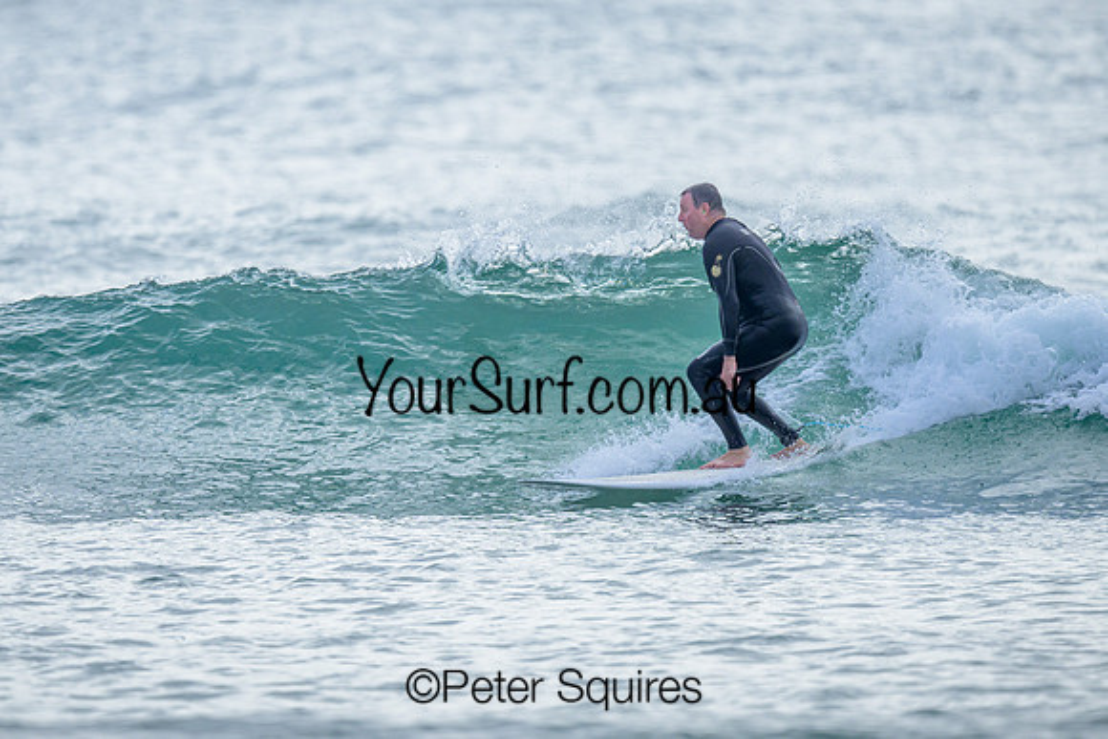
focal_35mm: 1100
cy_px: 277
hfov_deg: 1.9
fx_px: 33863
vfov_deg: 1.3
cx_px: 494
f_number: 6.3
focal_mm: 800
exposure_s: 1/2000
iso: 640
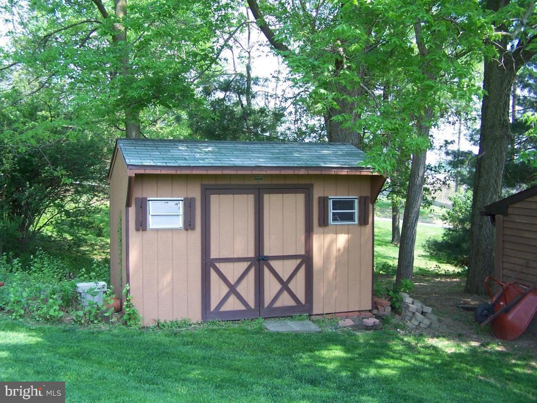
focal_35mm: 38
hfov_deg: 49.0
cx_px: 268
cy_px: 202
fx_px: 589
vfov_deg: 37.7
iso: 80
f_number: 2.8
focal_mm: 6.3
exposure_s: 1/160
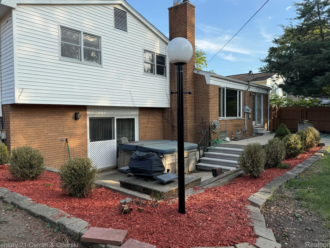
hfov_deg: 69.4
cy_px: 121
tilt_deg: -1.9
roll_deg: +0.7
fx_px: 238
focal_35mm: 25
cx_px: 167
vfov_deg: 54.9
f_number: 1.78
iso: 80
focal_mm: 6.76
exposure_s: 1/1437
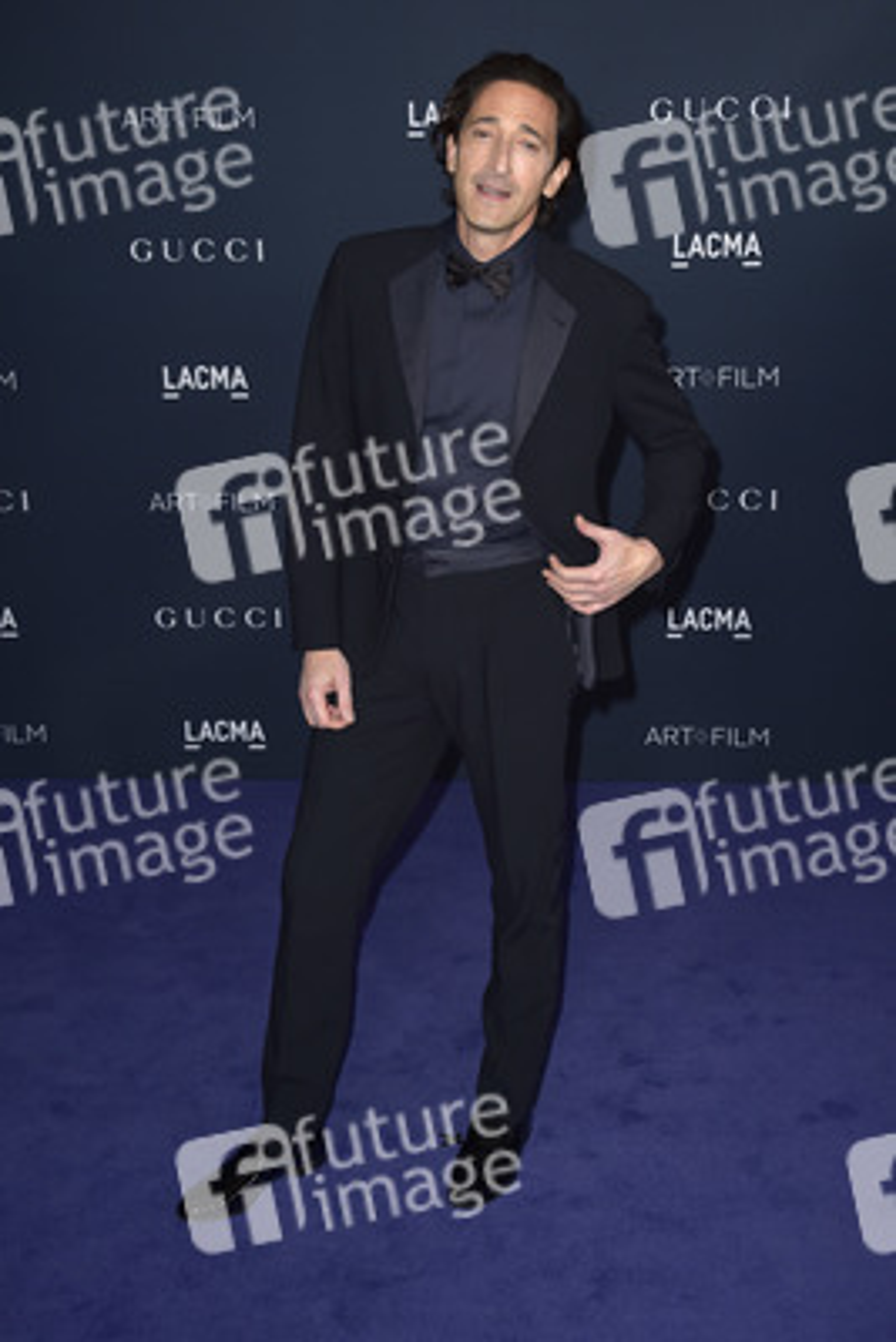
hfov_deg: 29.9
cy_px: 671
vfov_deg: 43.6
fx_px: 1678
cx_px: 448
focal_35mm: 45
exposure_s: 1/250
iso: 500
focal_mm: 45
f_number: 6.3
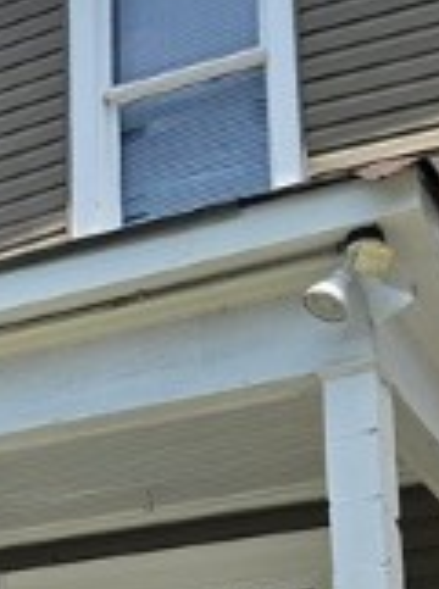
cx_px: -187
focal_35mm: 110
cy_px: 549
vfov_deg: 17.6
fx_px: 1867
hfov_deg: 12.8
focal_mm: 5.4
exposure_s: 1/1894
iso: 25
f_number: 1.8
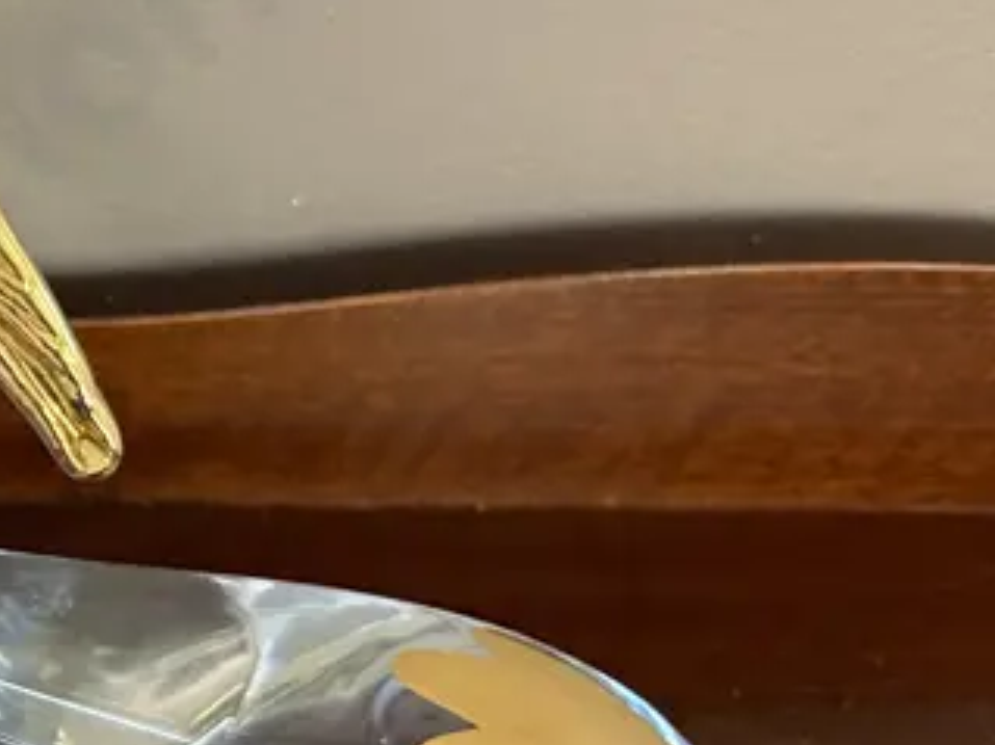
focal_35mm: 77
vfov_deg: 19.1
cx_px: -449
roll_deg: -0.1
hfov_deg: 21.7
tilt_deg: -38.9
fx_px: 2212
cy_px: 483
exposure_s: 1/50
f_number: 1.78
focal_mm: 6.86
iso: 250
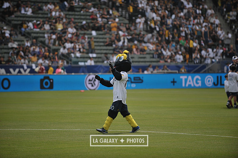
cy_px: 79
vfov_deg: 6.9
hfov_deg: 10.3
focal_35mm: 200
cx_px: 119
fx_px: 1321
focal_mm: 200
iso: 200
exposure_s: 1/4000
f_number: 2.8
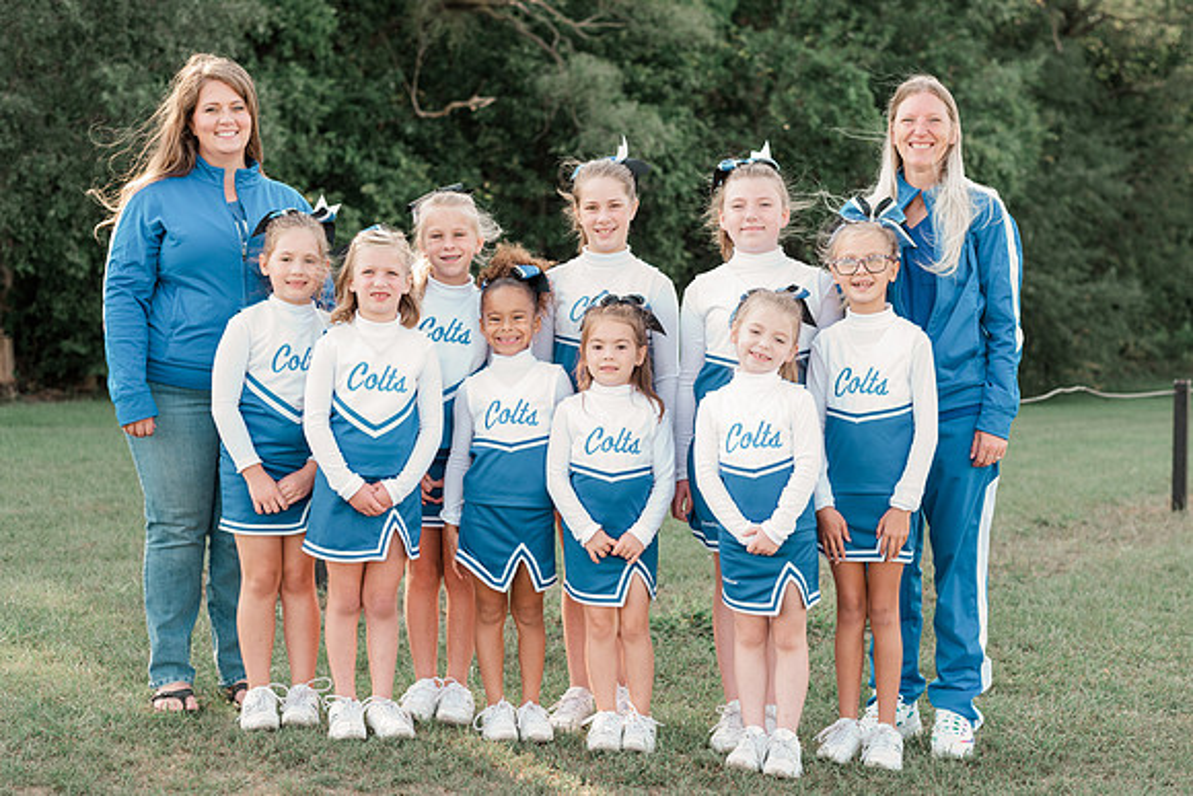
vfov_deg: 23.9
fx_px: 1883
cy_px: 395
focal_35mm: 57
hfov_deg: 35.1
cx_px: 644
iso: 800
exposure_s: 1/800
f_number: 4
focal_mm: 50
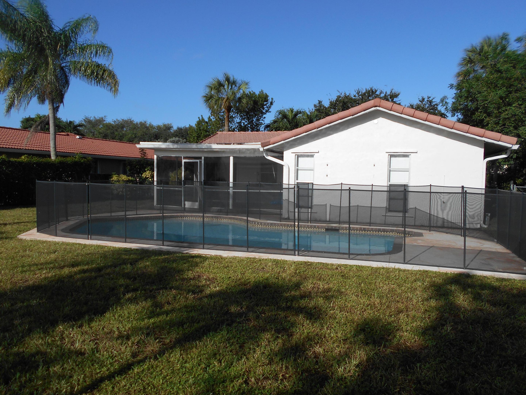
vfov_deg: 53.1
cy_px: 198
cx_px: 263
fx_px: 395
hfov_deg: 67.3
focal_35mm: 26
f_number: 3.2
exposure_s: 1/1250
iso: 80
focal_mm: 4.6
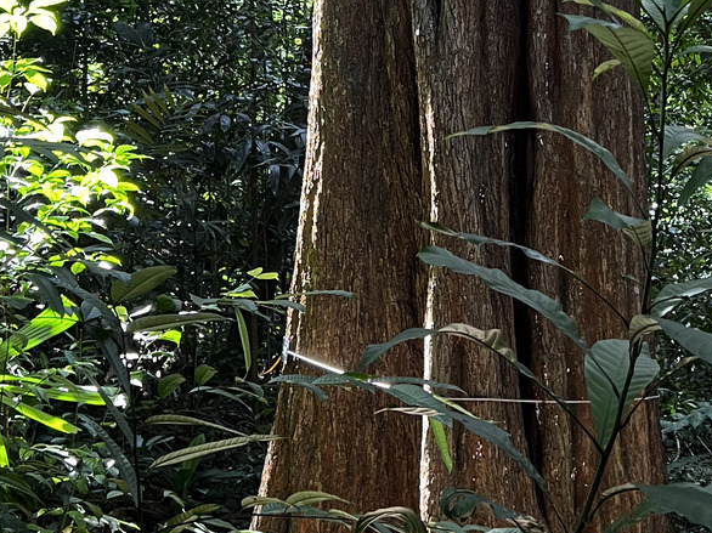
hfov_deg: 27.2
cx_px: 505
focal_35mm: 71
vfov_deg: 19.9
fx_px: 1460
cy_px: -32
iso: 125
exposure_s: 1/92
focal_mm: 5.7
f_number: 1.5
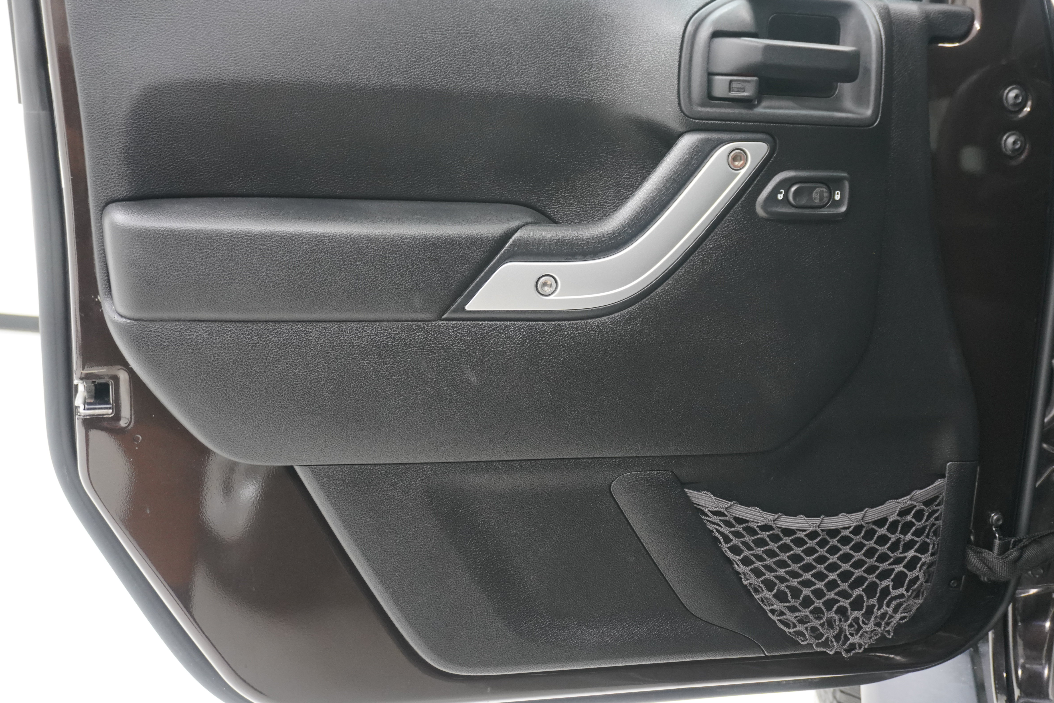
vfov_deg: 36.9
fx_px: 1054
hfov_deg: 53.1
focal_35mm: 36
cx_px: 573
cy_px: 323
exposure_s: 1/60
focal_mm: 22
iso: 1000
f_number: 4
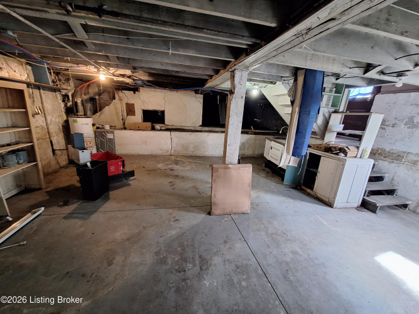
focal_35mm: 13
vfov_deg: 89.9
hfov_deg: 106.2
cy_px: 157
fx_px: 157
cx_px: 210
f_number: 2.2
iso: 400
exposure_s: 1/24
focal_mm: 1.74
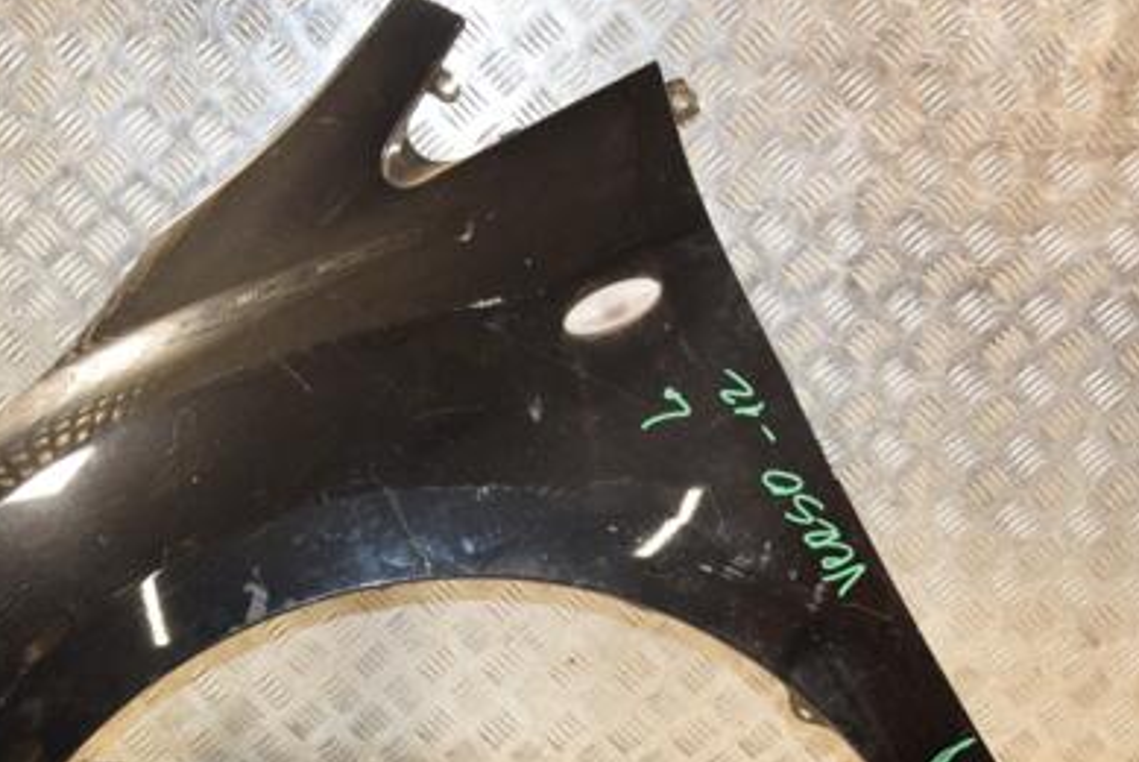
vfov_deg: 23.4
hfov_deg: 34.3
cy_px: 510
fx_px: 1829
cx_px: 395
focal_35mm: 58
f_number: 5
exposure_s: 1/160
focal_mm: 25
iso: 800
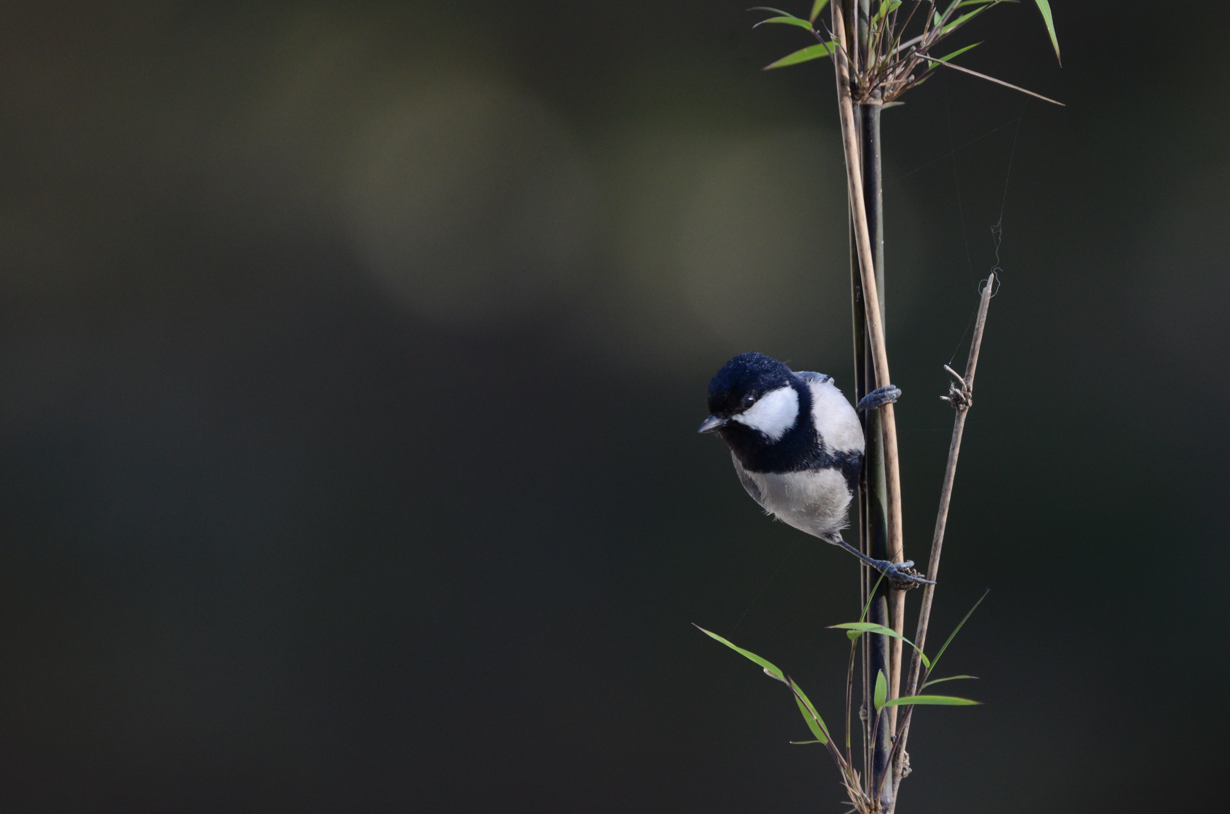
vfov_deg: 1.8
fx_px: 25572
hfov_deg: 2.8
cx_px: 615
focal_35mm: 750
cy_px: 407
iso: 800
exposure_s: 1/400
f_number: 6.3
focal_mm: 500
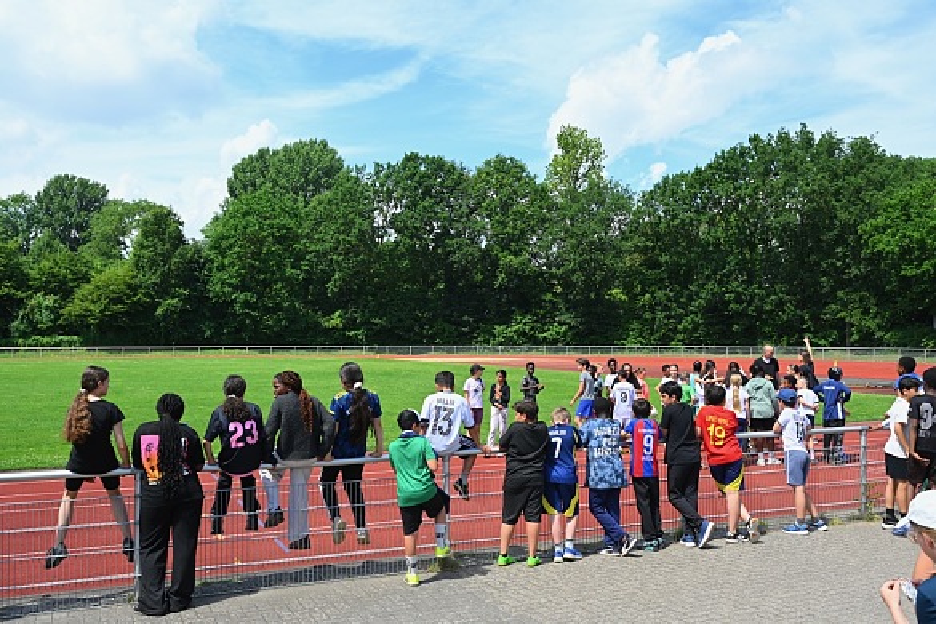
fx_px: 884
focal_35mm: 34
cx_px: 468
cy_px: 312
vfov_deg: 38.9
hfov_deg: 55.8
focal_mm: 34
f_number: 7.1
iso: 100
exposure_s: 1/200
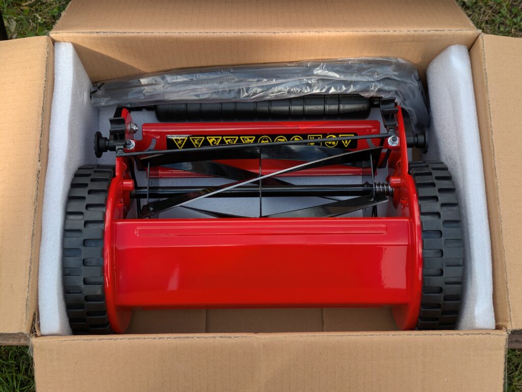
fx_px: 769
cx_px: 261
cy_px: 196
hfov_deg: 37.5
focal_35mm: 51
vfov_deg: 28.6
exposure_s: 1/885
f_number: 1.89
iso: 44
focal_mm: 5.43
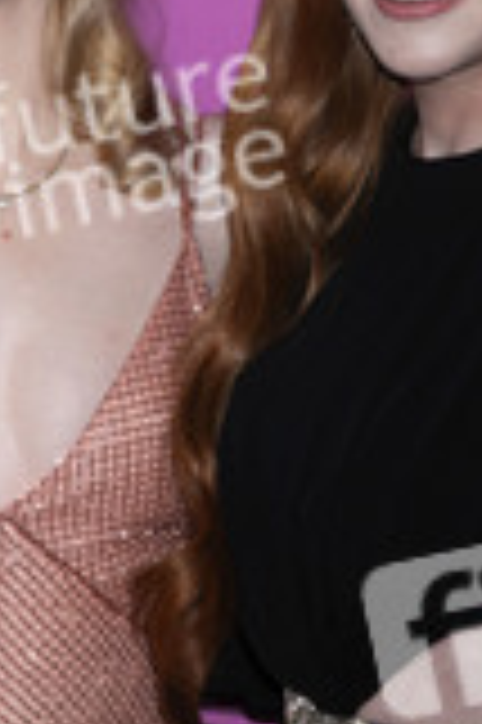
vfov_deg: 8.3
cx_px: 185
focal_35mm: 249
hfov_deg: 5.5
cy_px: 387
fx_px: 5011
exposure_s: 1/160
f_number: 7.1
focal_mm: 100
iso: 400
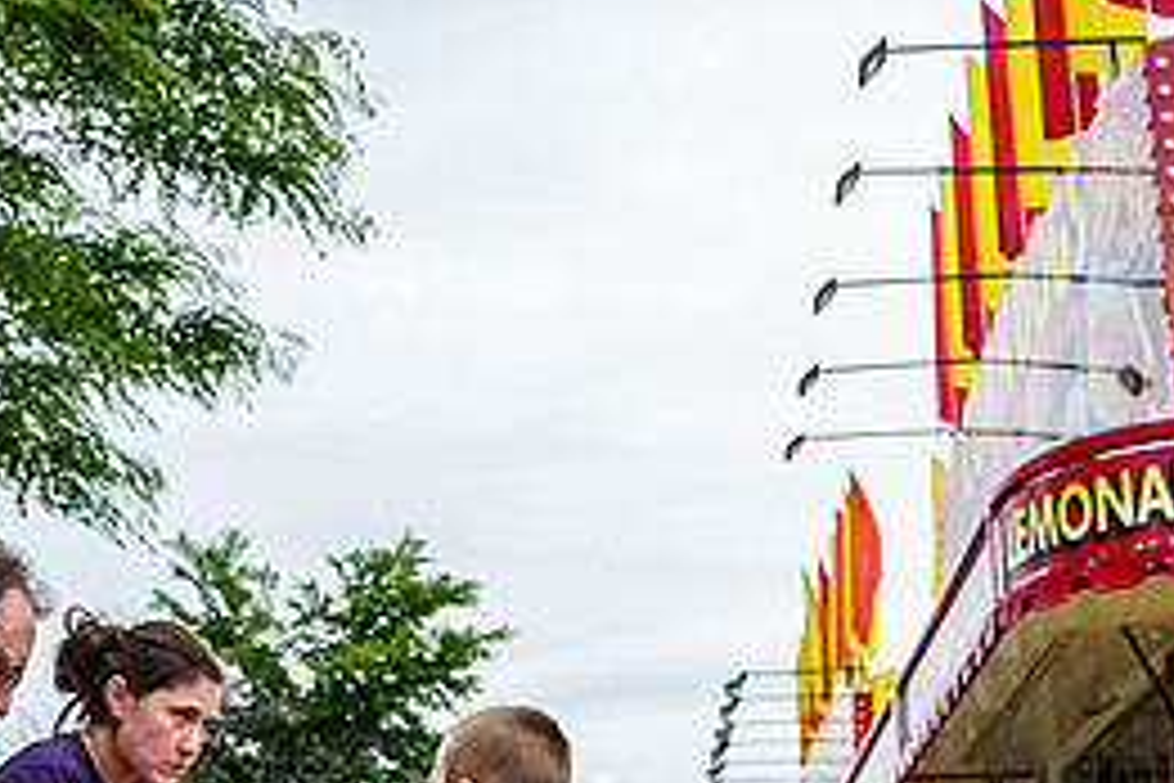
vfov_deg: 22.1
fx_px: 1989
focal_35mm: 61
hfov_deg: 32.9
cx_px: 550
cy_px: 572
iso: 200
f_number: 4.5
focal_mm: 26.6
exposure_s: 1/800
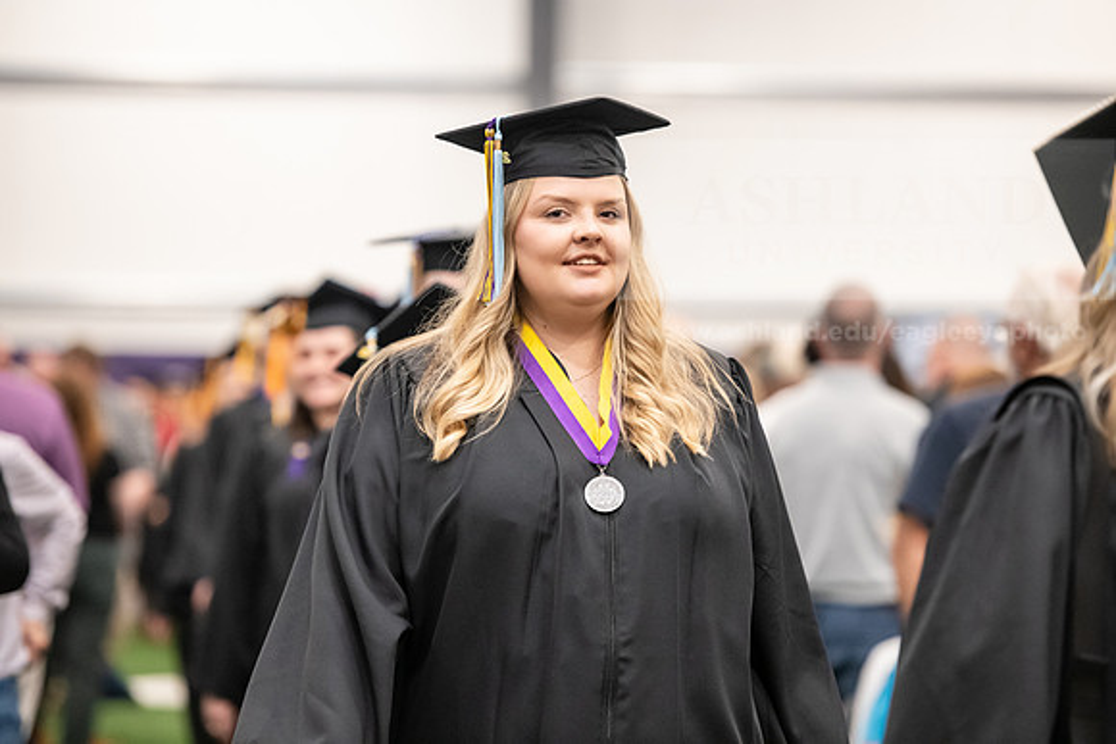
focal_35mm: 165
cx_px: 558
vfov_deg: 8.3
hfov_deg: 12.4
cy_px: 372
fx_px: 5116
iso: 3200
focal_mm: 165
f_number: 3.2
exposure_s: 1/200
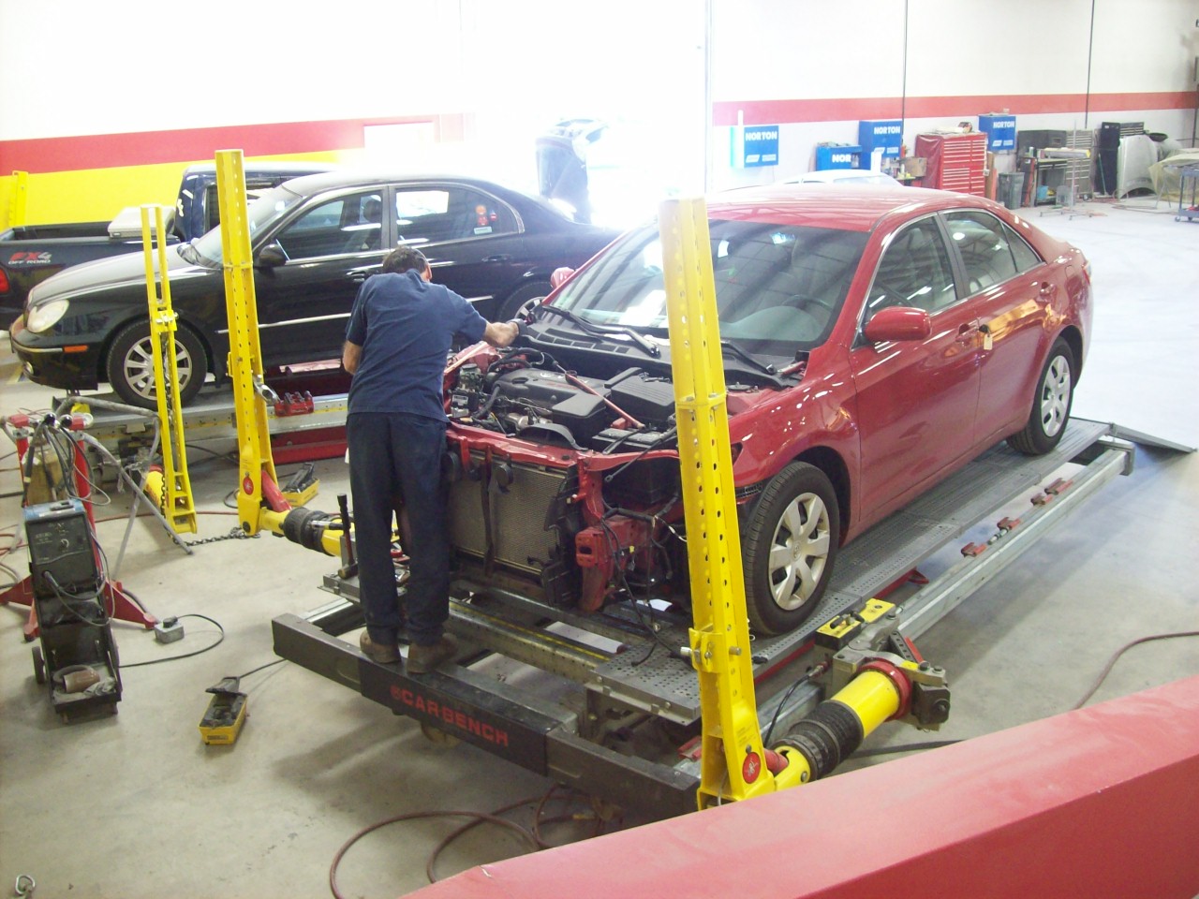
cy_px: 450
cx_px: 600
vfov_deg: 39.7
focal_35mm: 36
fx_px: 1247
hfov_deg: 51.4
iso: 160
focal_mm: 6
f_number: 2.7
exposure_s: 1/11.9
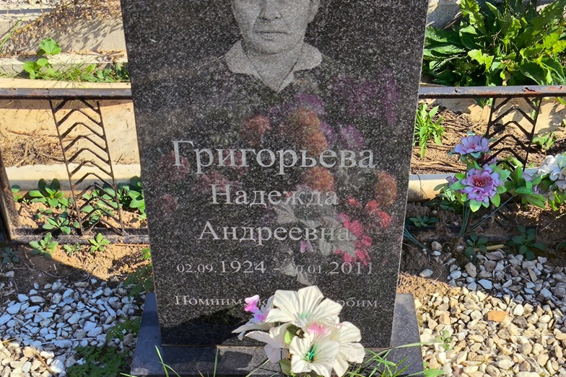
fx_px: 833
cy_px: 200
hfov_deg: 37.5
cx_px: 287
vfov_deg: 25.5
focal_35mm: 53
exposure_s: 1/1201
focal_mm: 4.71
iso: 50
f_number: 1.7
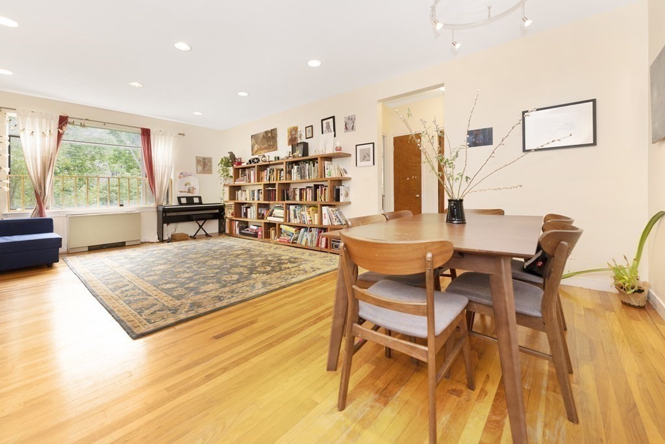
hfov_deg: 104.2
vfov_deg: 81.2
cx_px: 332
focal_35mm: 14
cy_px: 222
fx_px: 259
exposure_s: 1/100
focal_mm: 14
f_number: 3.5
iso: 500
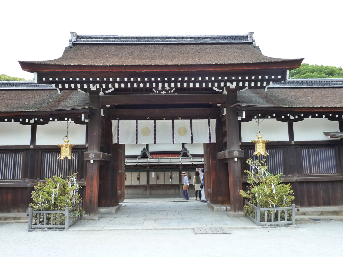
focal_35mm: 29
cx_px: 172
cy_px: 128
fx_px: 287
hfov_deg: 61.7
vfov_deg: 48.2
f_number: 4
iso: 200
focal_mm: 4.7
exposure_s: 1/160
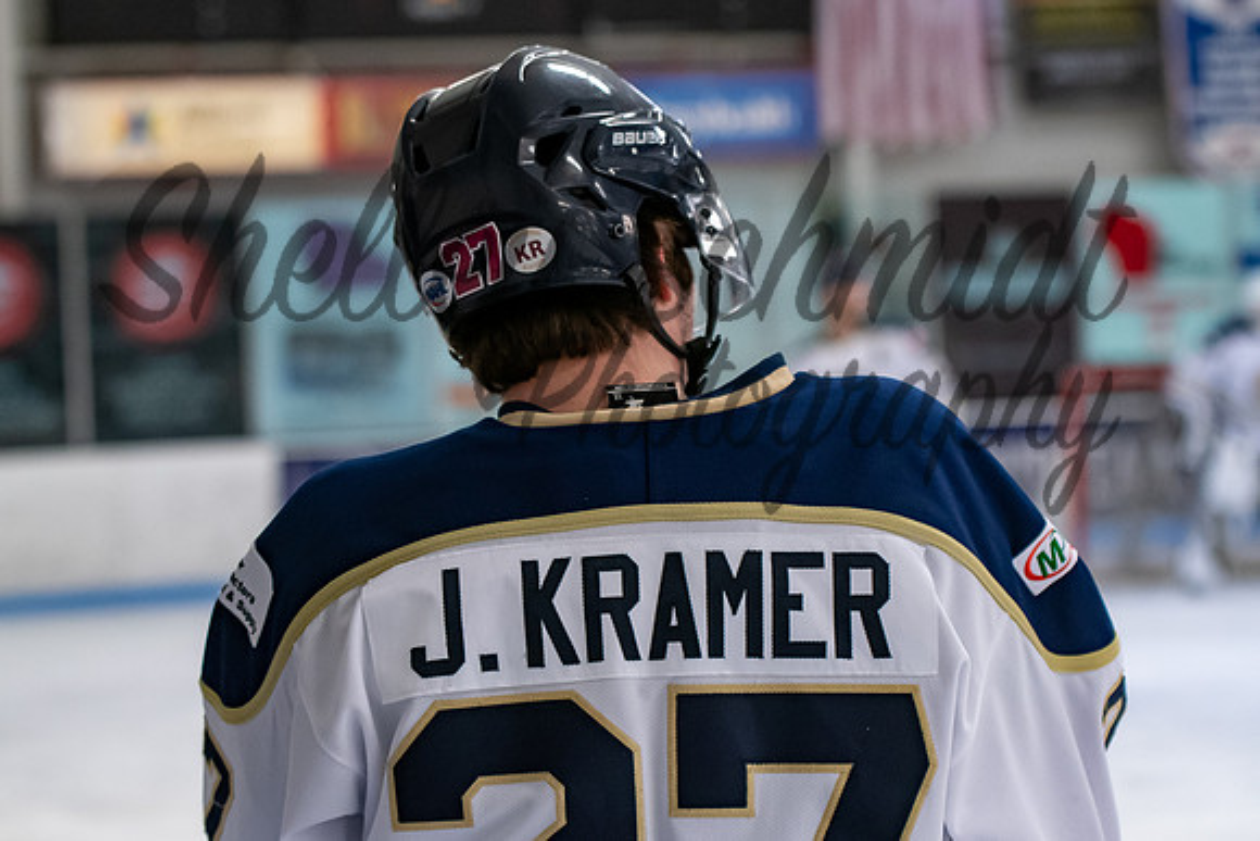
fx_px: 4198
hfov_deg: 17.1
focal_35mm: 120
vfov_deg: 11.4
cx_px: 540
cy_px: 466
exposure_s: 1/800
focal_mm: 70
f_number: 3.2
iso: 2000
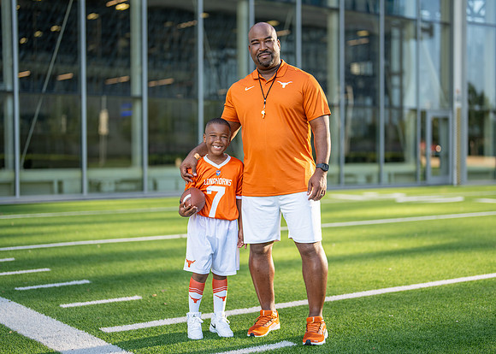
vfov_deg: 23.8
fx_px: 840
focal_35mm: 60
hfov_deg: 32.9
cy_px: 179
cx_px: 262
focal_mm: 50
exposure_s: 1/1600
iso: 100
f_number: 1.2
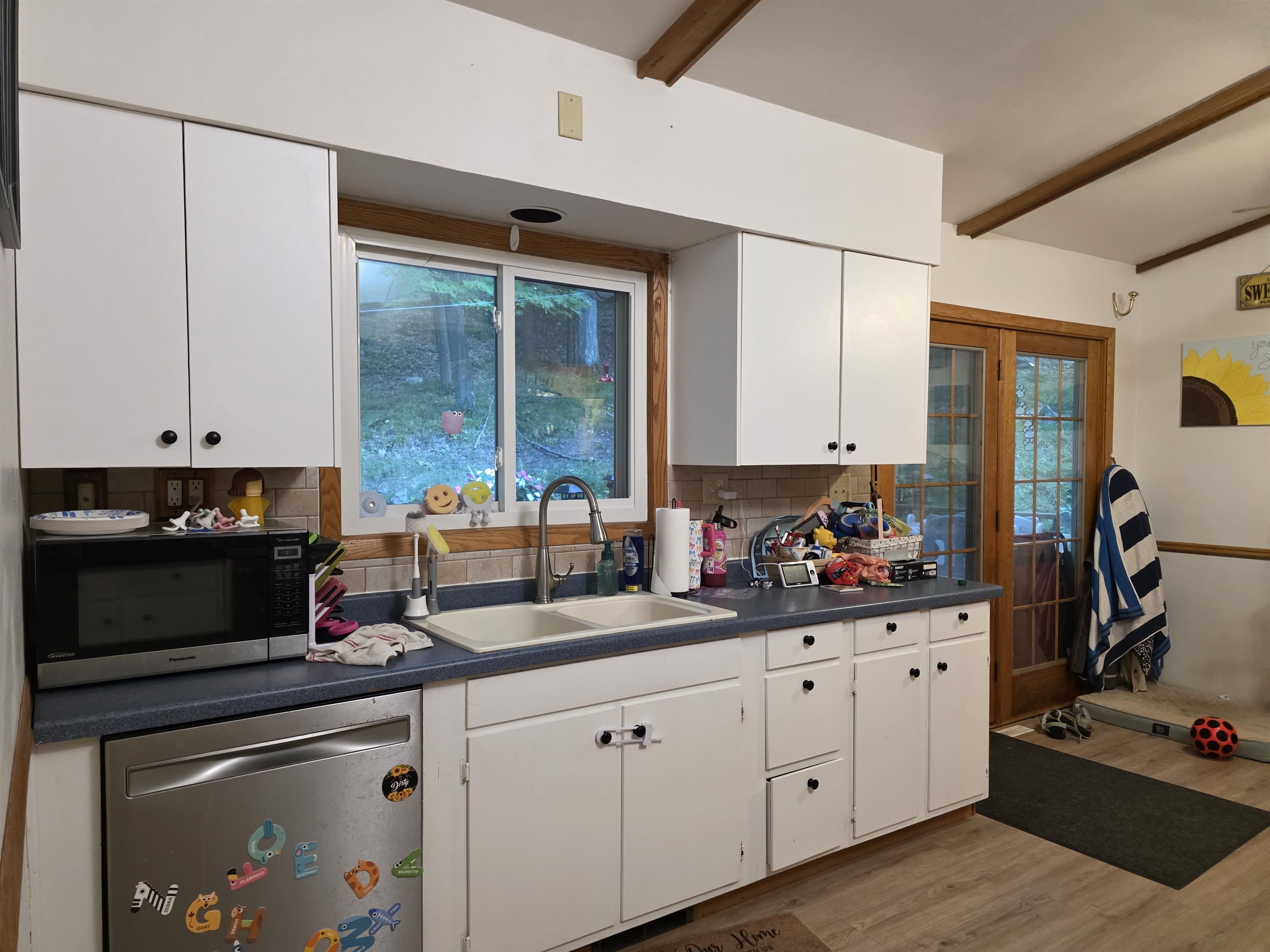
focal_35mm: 23
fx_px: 844
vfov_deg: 58.9
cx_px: 635
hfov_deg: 73.9
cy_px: 476
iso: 640
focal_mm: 6.3
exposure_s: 1/120
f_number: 1.7
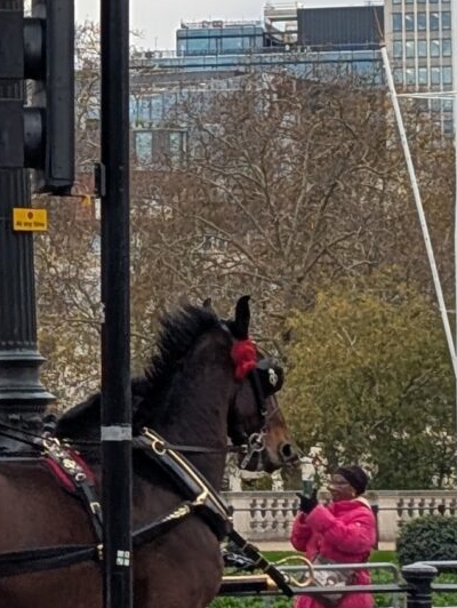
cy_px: 57
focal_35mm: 236
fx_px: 4148
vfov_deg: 8.4
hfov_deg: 6.1
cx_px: -448
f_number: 1.68
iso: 28
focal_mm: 6.9
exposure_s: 1/198
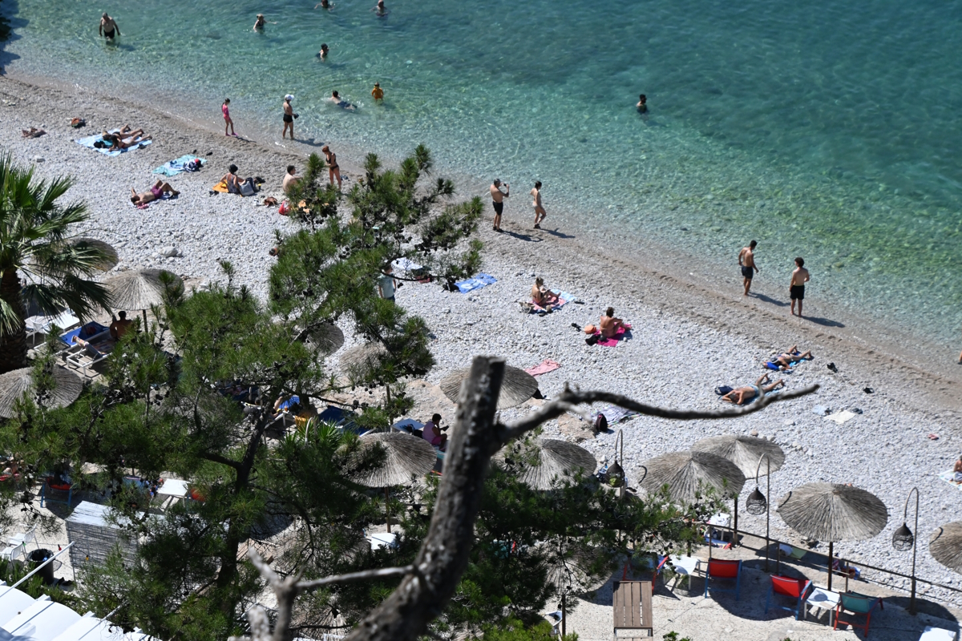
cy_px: 320
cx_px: 481
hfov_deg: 21.9
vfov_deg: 14.7
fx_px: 2485
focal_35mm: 93
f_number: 11
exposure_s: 1/3200
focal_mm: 62
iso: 1000
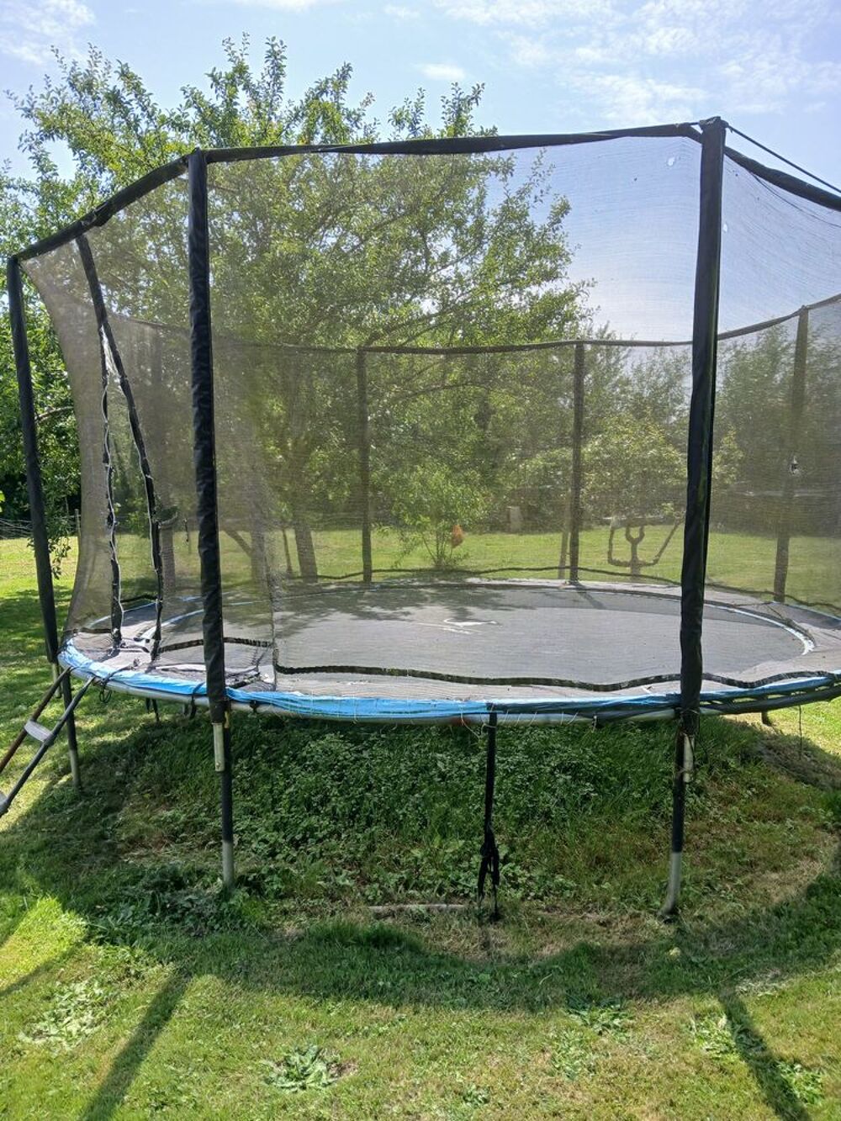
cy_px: 560
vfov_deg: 67.3
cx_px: 420
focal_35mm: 26
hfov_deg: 53.1
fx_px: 842
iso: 20
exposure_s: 1/300
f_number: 1.8
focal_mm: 3.98
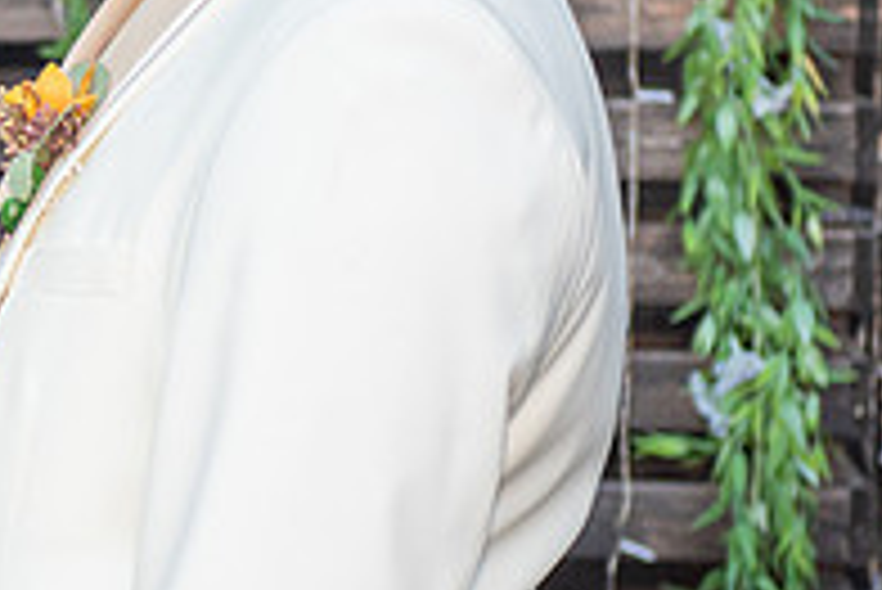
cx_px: -294
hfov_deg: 8.4
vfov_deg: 5.7
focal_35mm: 242
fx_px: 5933
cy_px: 270
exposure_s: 1/250
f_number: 3.2
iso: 500
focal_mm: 70
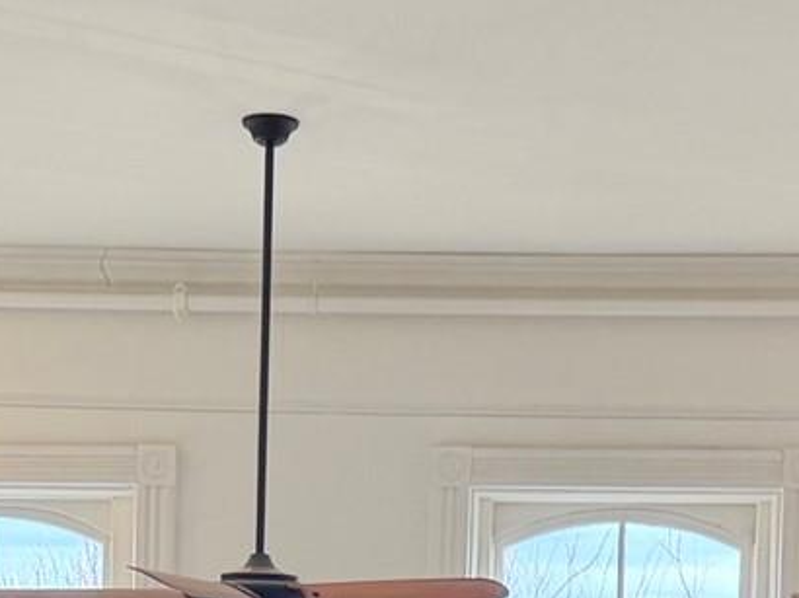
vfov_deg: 11.9
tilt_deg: -0.7
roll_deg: -3.4
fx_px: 2768
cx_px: 300
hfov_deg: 16.4
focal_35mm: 120
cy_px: 855
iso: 125
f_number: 1.78
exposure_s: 1/180
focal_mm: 6.76
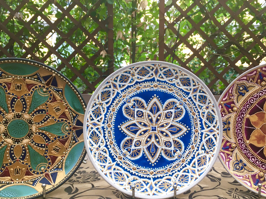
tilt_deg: -9.3
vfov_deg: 37.6
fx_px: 292
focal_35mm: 38
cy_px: 116
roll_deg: -0.5
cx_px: 152
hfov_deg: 48.8
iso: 32
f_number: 2.2
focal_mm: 4.15
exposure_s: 1/33
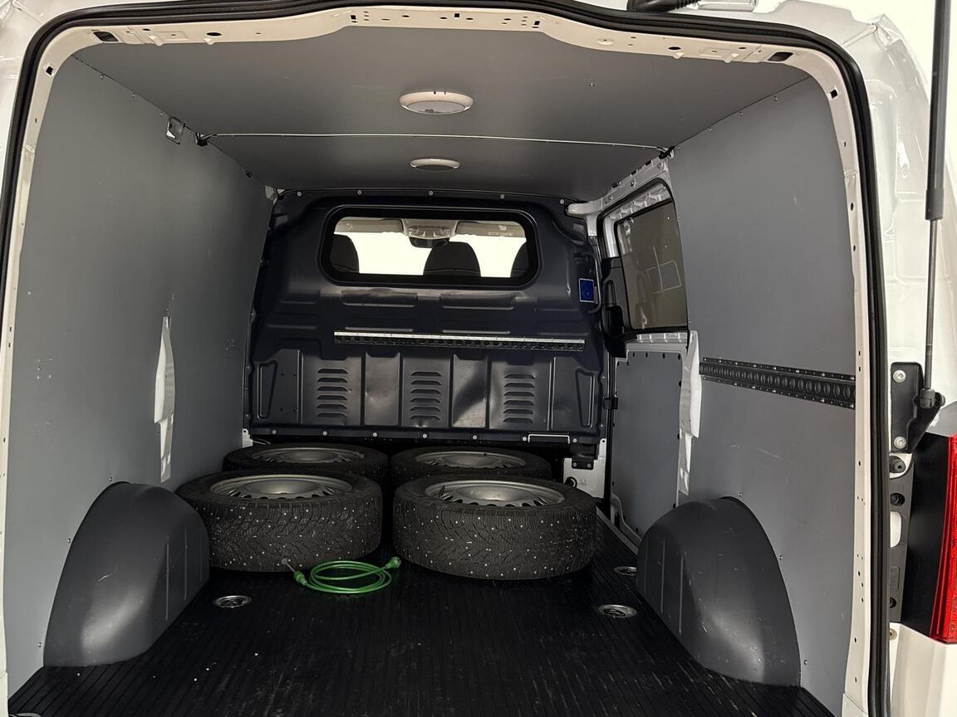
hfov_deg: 59.8
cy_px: 402
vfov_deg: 46.7
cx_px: 432
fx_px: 829
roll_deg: -2.2
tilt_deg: -6.8
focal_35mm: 30
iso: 500
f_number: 1.78
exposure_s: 1/50
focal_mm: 6.76
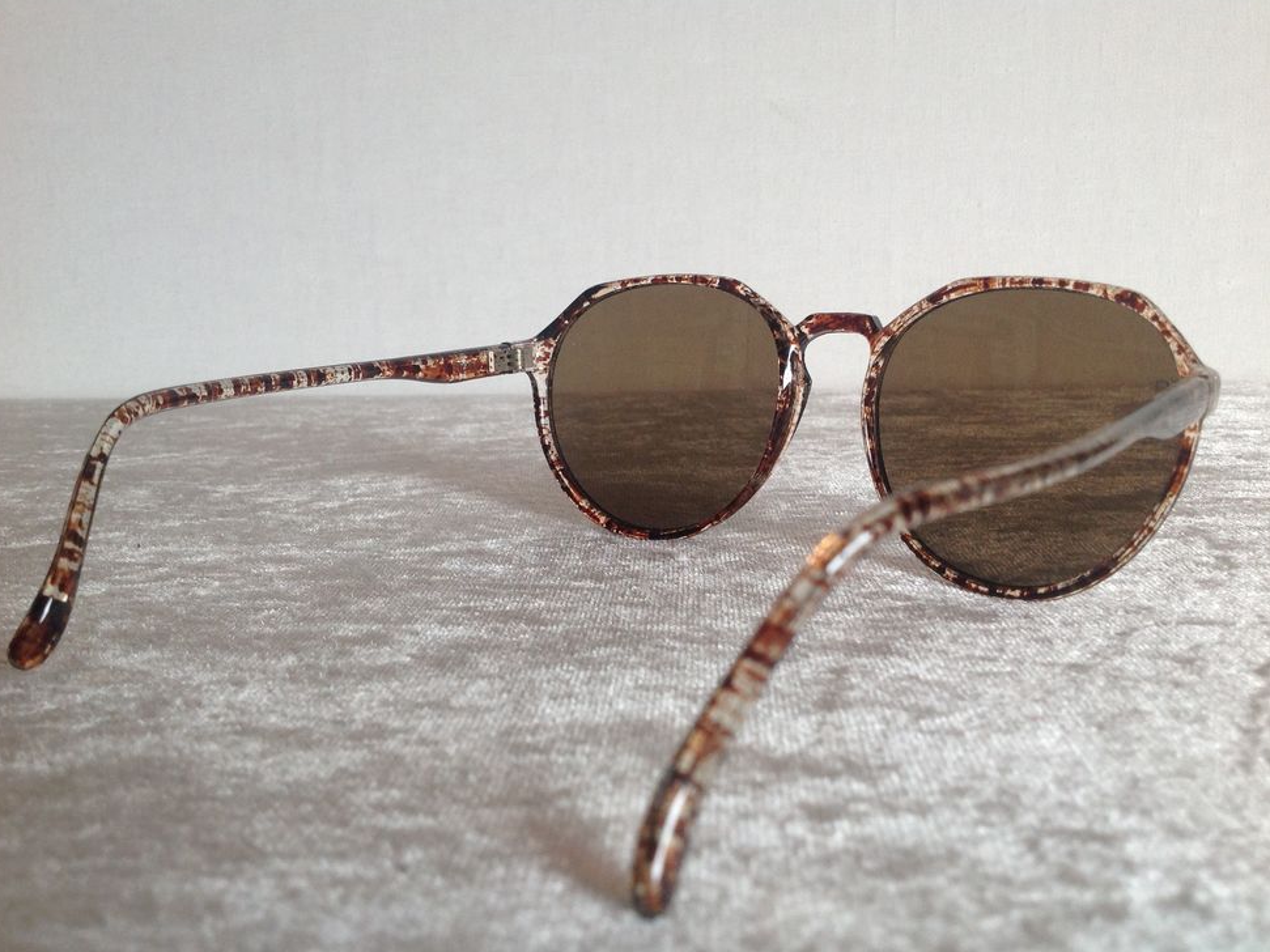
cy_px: 478
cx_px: 617
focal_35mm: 36
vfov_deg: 39.6
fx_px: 1321
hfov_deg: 51.4
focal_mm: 4.28
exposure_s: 1/120
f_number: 2.4
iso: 80
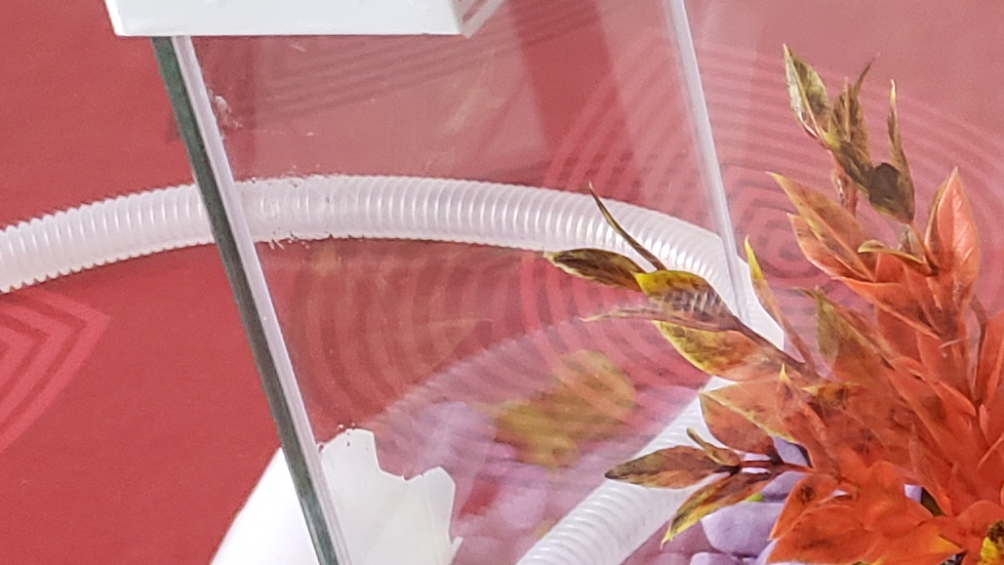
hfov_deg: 17.1
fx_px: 2955
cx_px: 1585
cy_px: 123
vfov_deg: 10.9
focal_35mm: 111
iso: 250
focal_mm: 4.3
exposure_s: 1/42
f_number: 1.5
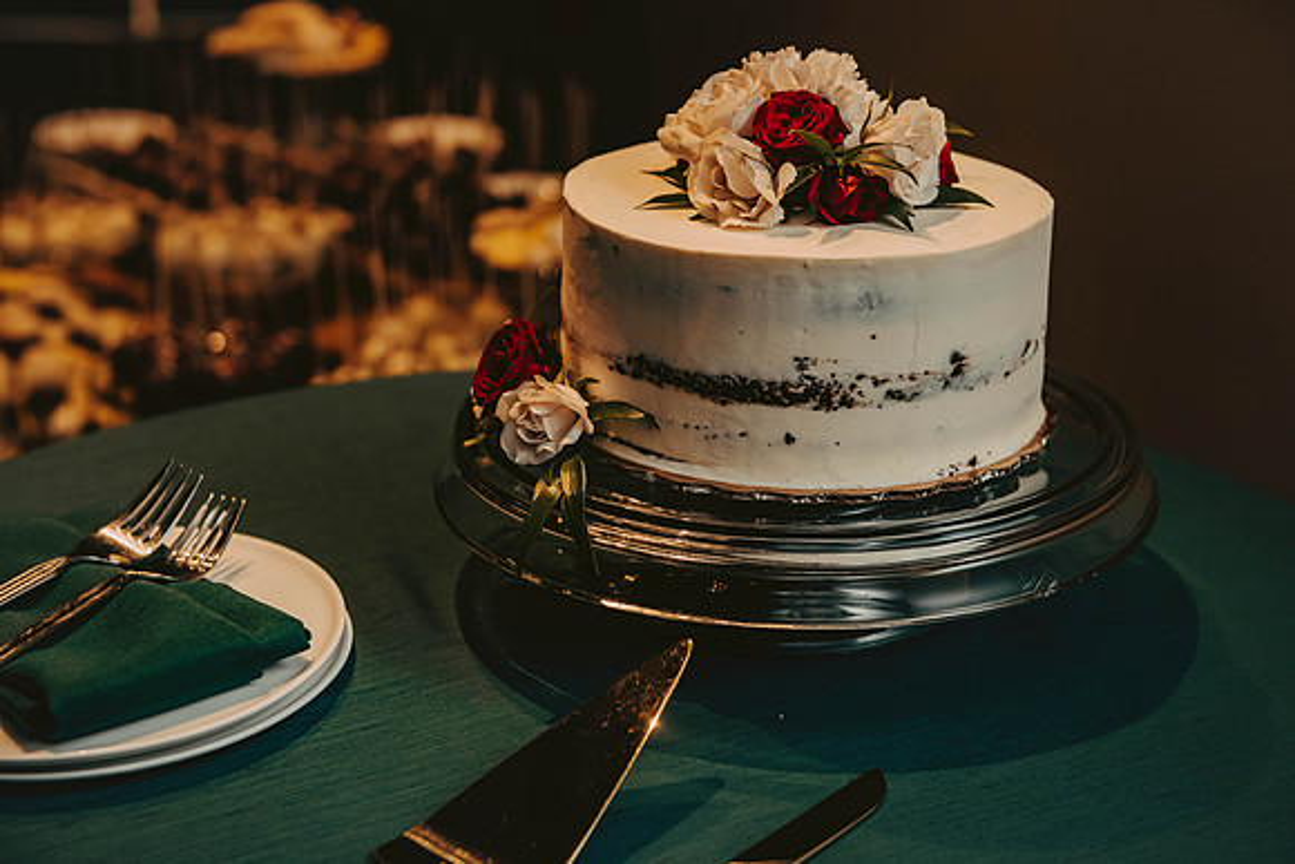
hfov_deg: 34.5
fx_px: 2087
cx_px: 648
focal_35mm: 58
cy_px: 432
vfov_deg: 23.4
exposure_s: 1/200
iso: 1000
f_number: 3.5
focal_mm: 58
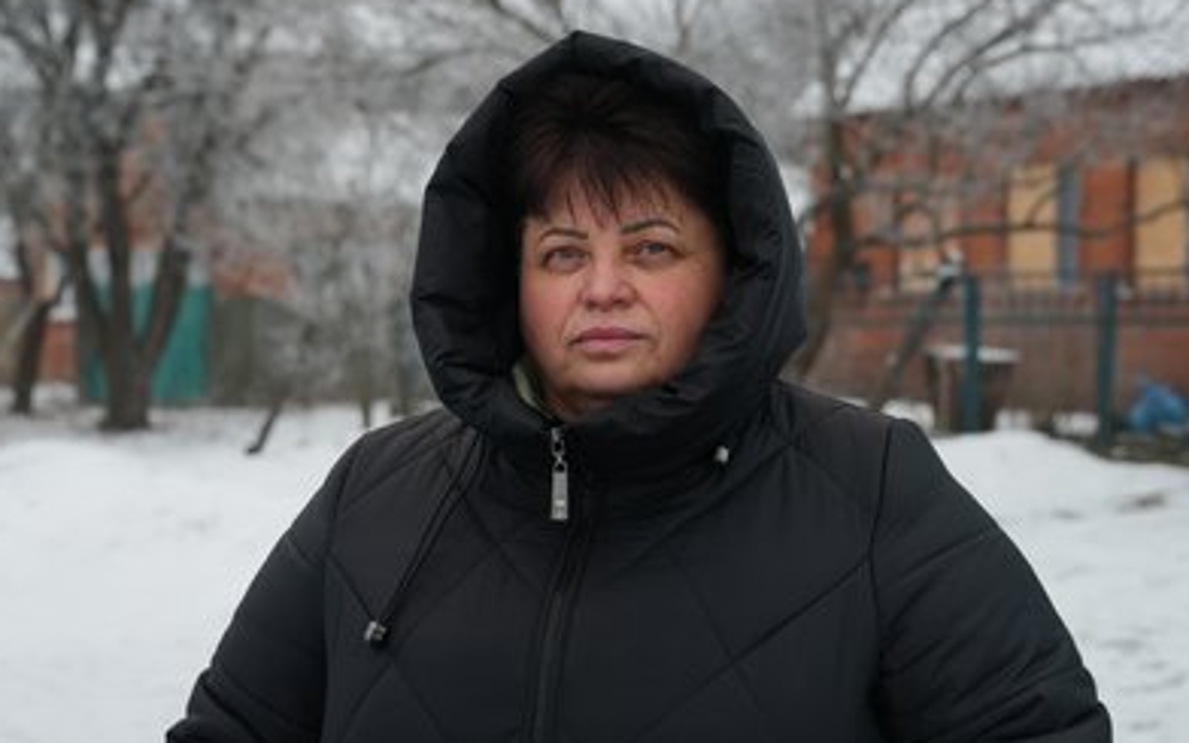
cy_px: 365
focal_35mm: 50
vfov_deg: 25.8
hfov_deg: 40.3
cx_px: 588
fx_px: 1620
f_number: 4.5
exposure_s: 1/50
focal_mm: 48
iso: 400
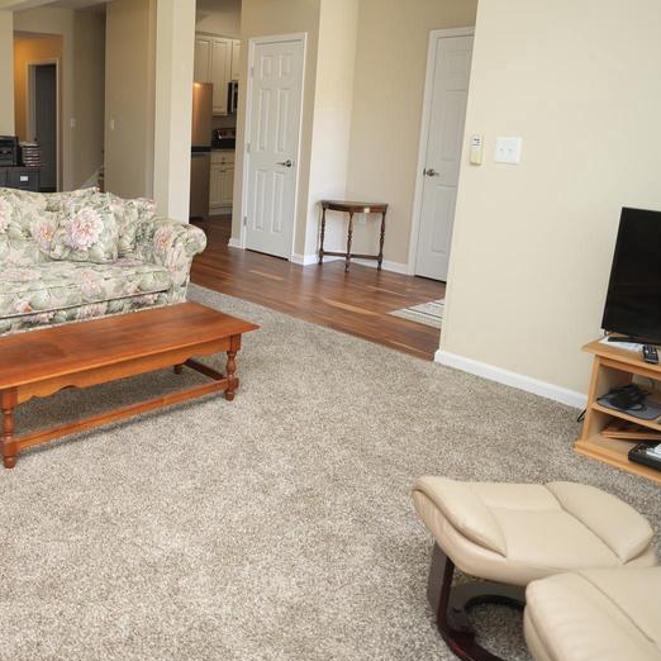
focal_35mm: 31
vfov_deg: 52.6
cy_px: 259
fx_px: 663
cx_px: 162
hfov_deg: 50.7
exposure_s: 1/60
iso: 100
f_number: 2.8
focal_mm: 18.4
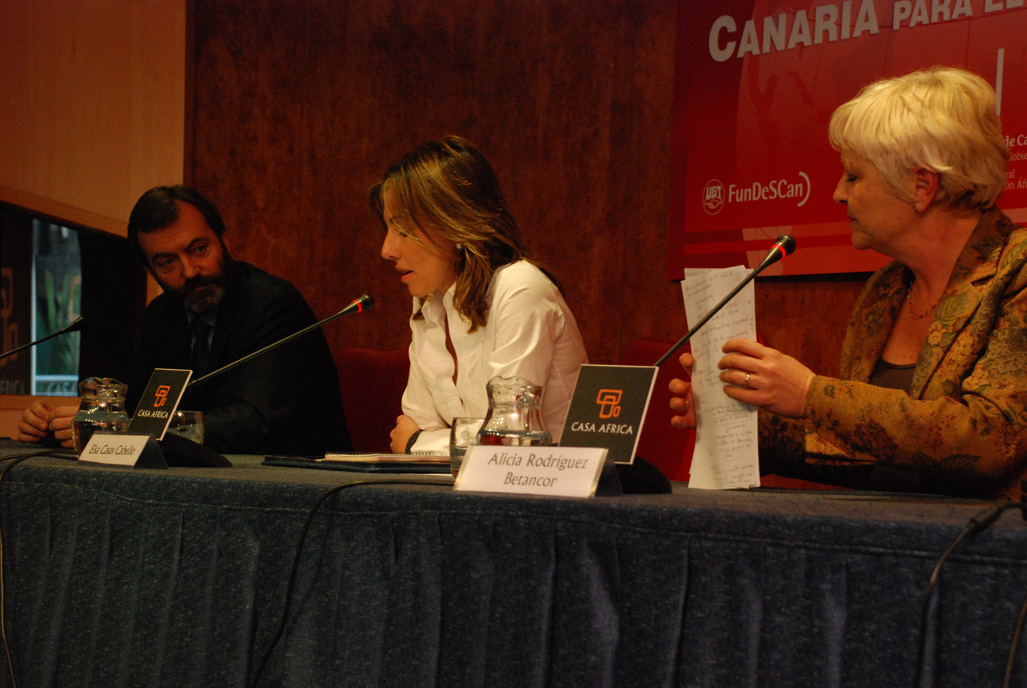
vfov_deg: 17.5
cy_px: 344
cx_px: 514
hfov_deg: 26.0
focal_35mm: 78
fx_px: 2228
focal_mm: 52
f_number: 8
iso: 1250
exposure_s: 1/60
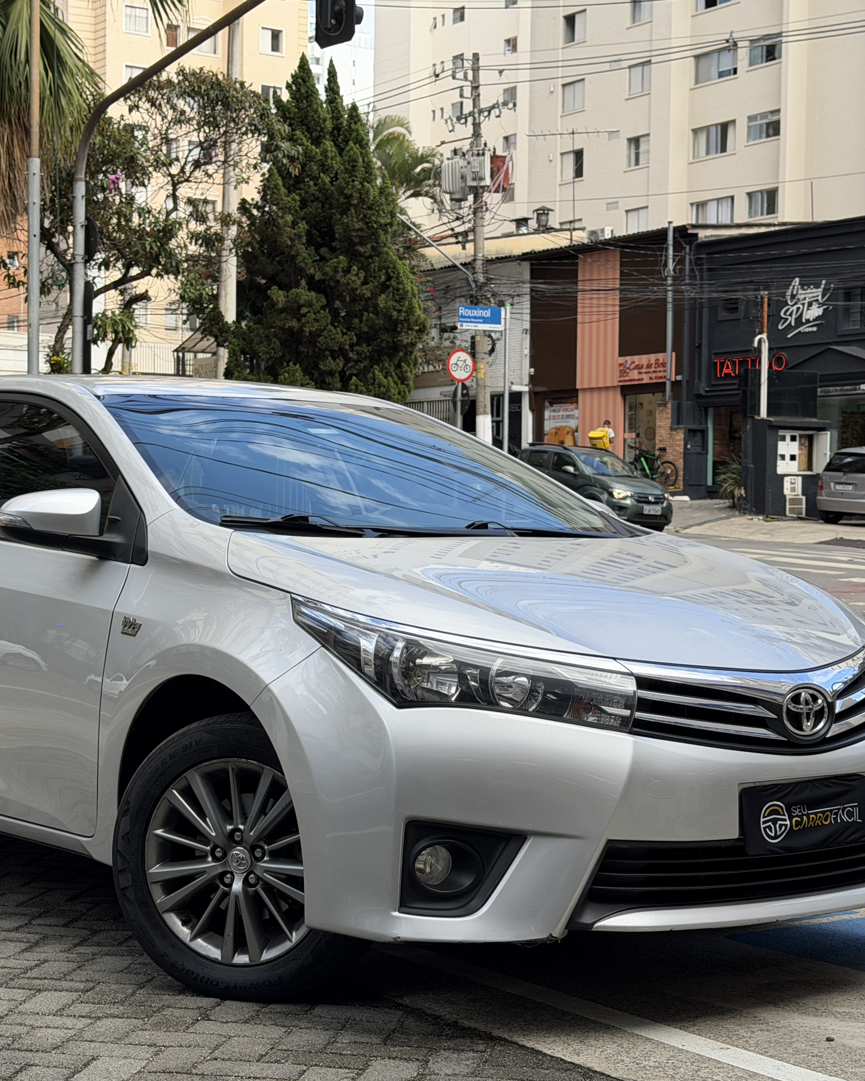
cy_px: 538
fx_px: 2016
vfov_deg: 30.0
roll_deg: +0.4
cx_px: 303
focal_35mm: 63
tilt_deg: -1.6
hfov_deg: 24.1
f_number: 1.78
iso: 64
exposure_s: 1/1085
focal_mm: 6.76
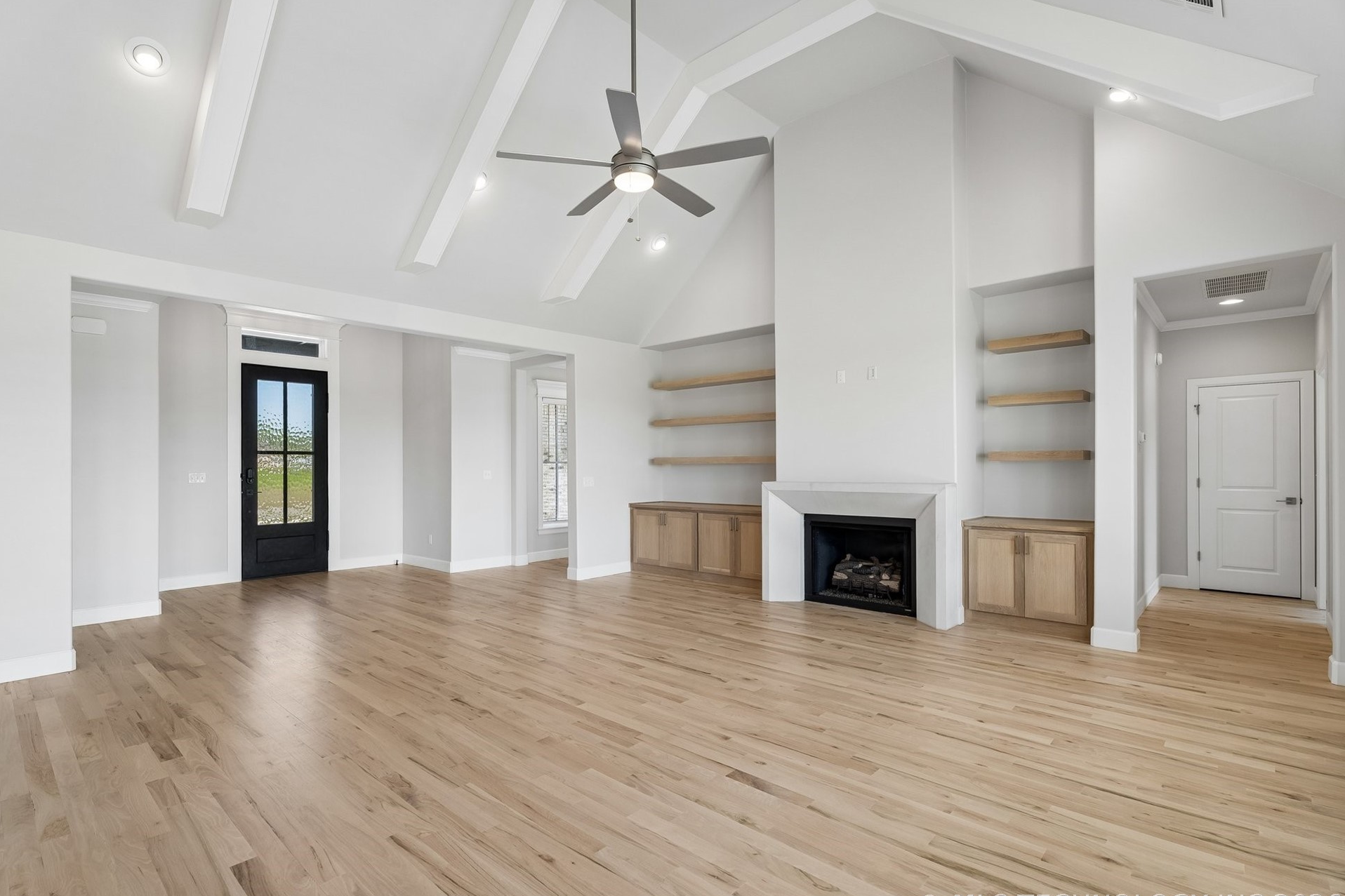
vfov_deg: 70.4
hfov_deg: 93.2
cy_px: 450
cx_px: 635
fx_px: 635
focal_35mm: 17
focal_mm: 16
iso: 200
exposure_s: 1/100
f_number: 6.3
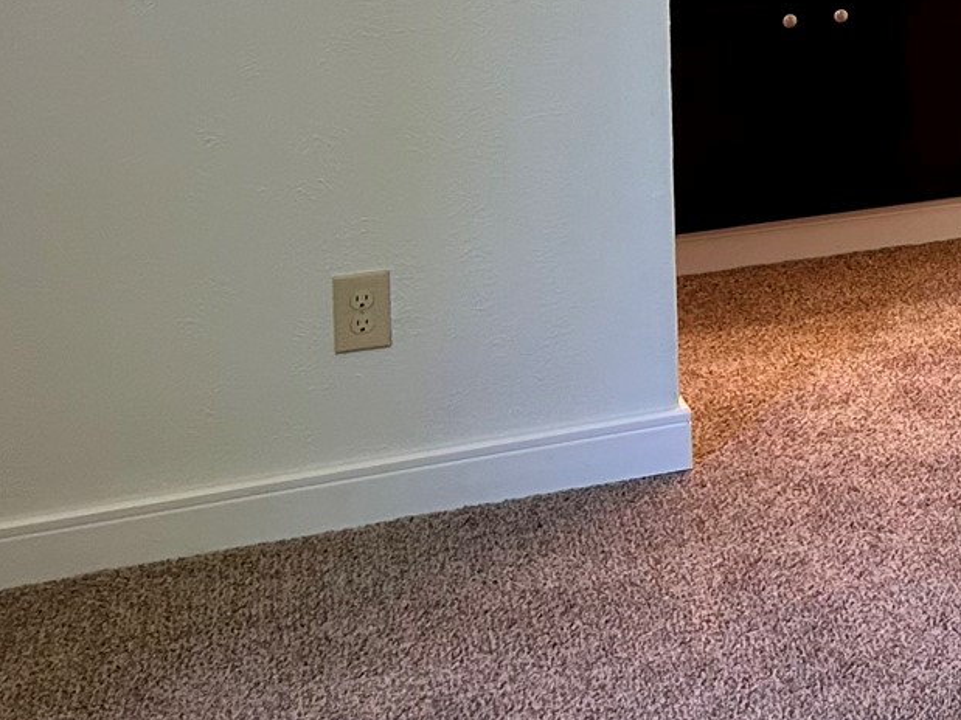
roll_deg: -0.2
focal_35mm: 86
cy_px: -282
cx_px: 1476
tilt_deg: -4.3
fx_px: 2387
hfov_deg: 19.6
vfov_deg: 16.0
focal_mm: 5.7
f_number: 1.5
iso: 125
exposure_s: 1/120
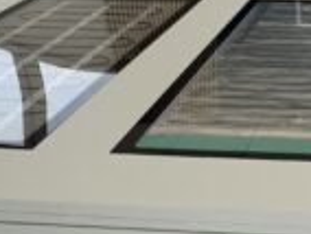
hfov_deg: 20.1
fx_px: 810
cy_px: -98
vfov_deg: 15.4
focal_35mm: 90
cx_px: 395
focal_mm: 6.76
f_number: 1.78
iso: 80
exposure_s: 1/1193
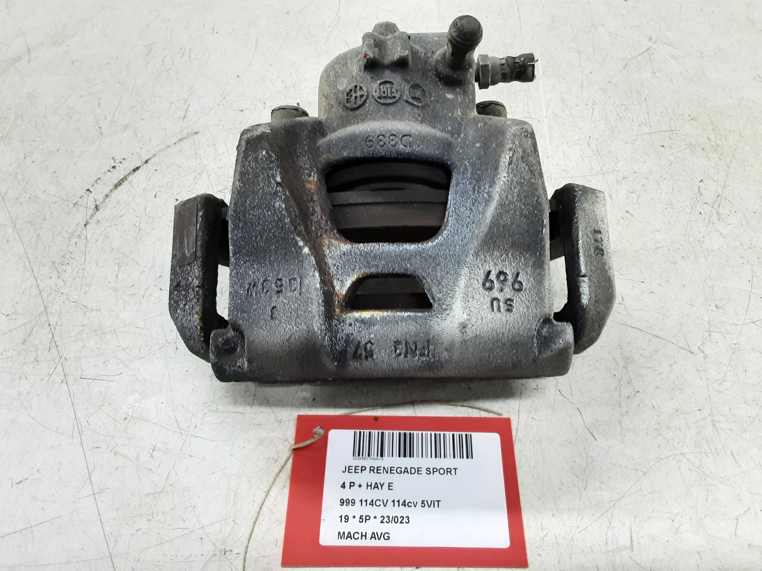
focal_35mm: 27
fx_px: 594
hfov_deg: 65.3
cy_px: 286
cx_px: 381
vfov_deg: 51.4
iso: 160
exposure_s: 1/50
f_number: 1.9
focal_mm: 2.91
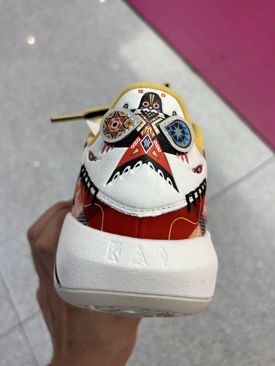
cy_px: 166
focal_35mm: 31
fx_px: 328
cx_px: 132
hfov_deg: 45.4
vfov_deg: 58.3
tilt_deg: -61.7
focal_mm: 5.96
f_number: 1.6
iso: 32
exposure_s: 1/100
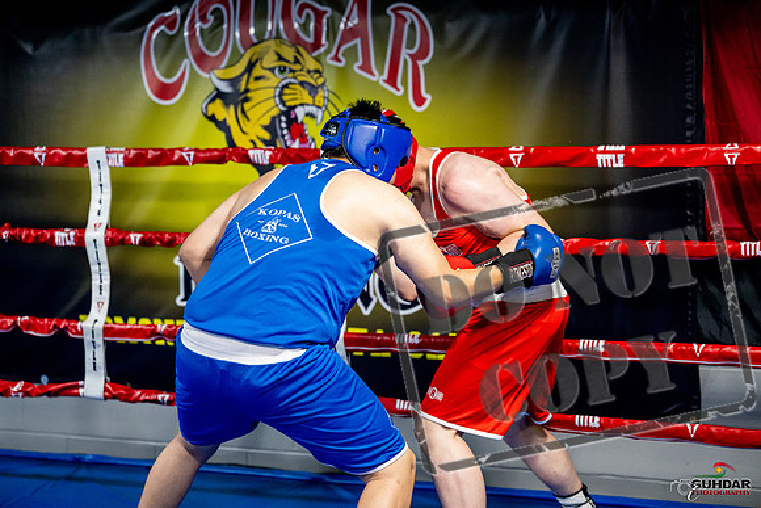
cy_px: 254
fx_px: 1649
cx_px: 380
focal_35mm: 78
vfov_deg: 17.5
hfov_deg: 26.0
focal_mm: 78
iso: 4000
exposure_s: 1/1000
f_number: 2
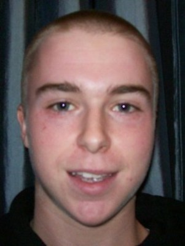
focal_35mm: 36
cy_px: 123
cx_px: 92
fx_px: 256
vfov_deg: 51.3
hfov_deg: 39.7
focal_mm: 6
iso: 200
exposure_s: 1/64
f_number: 2.7
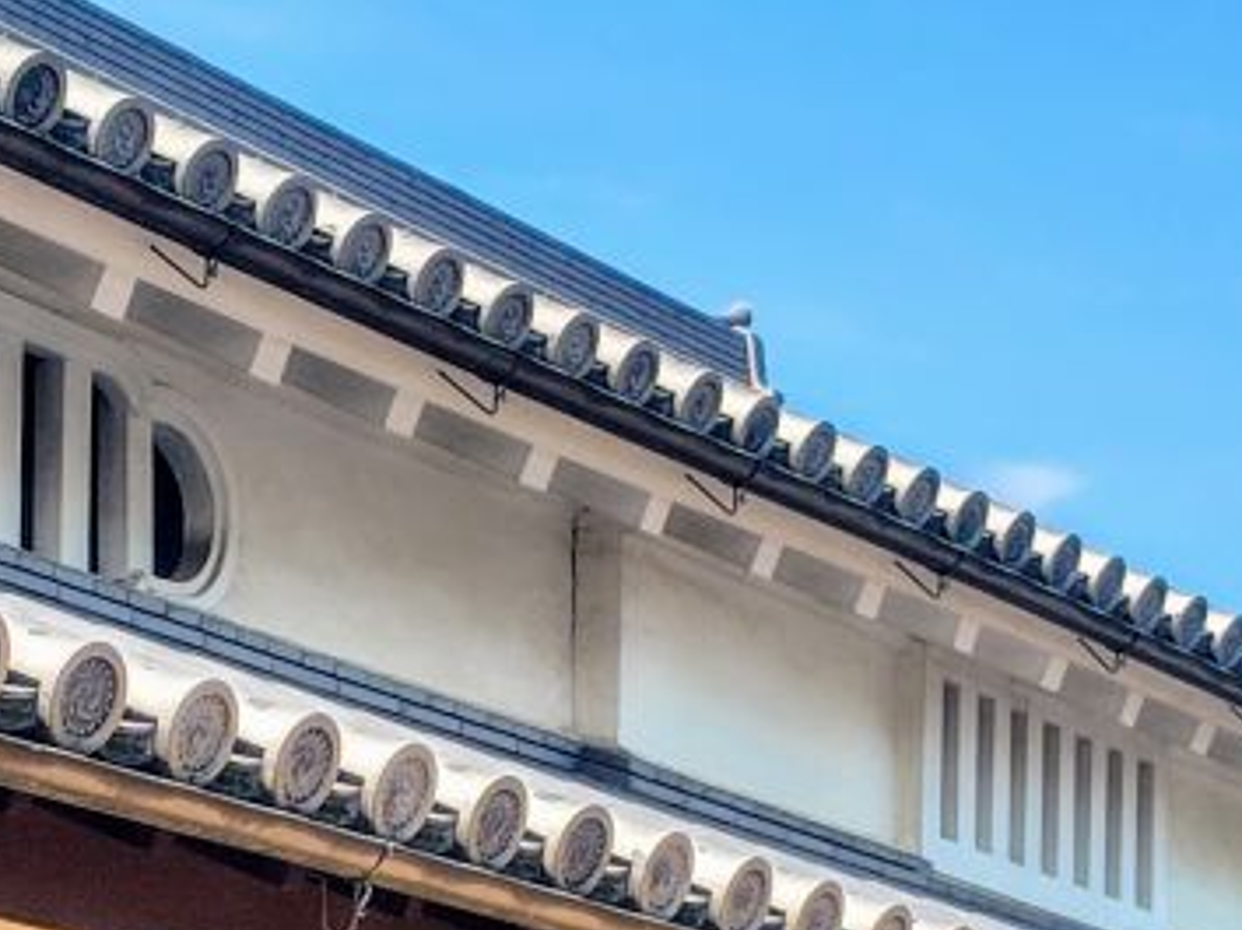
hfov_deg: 24.8
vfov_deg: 18.3
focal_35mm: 78
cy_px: 958
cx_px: 309
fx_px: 2797
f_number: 1.9
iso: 50
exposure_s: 1/1363
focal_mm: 5.6
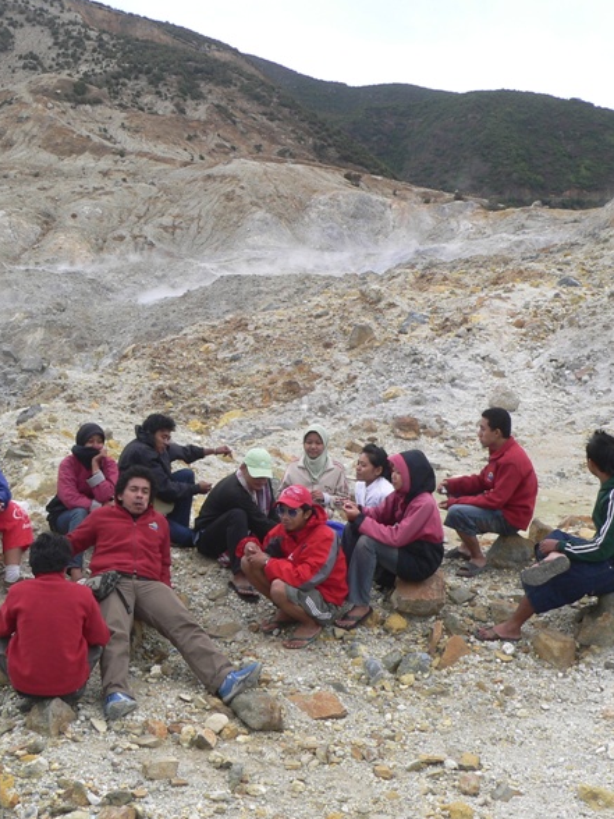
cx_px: 214
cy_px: 407
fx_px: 1159
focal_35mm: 49
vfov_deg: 38.9
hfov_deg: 29.5
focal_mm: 6
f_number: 4
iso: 80
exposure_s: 1/200
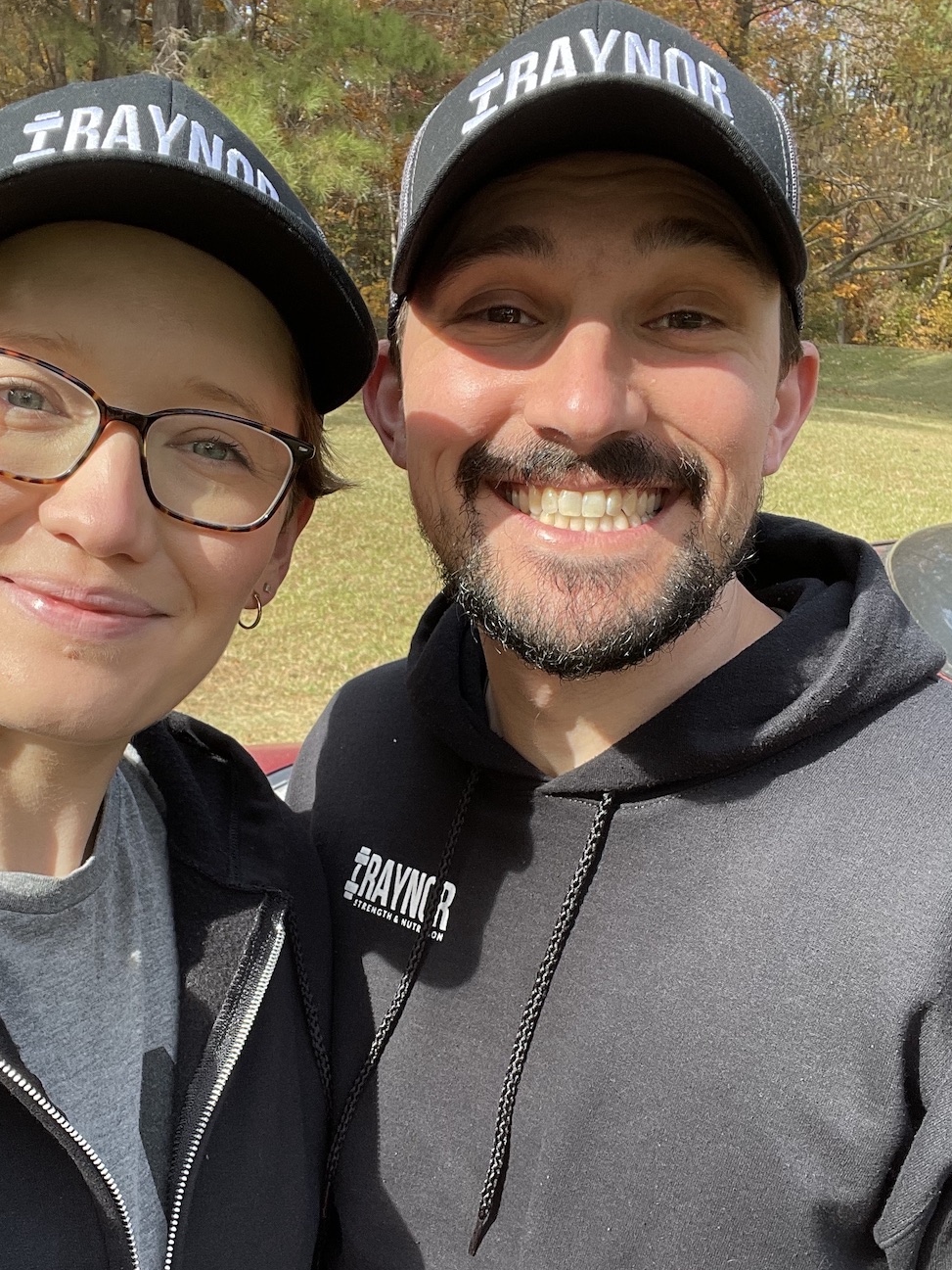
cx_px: 384
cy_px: 782
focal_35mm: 37
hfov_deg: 38.5
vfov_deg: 49.7
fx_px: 1357
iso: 25
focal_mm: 2.71
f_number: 2.2
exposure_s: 1/397
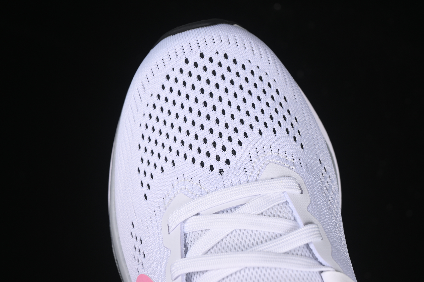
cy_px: 141
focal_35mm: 75
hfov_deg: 27.0
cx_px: 212
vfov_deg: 18.2
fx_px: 883
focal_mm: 50
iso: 160
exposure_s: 1/80
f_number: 7.1
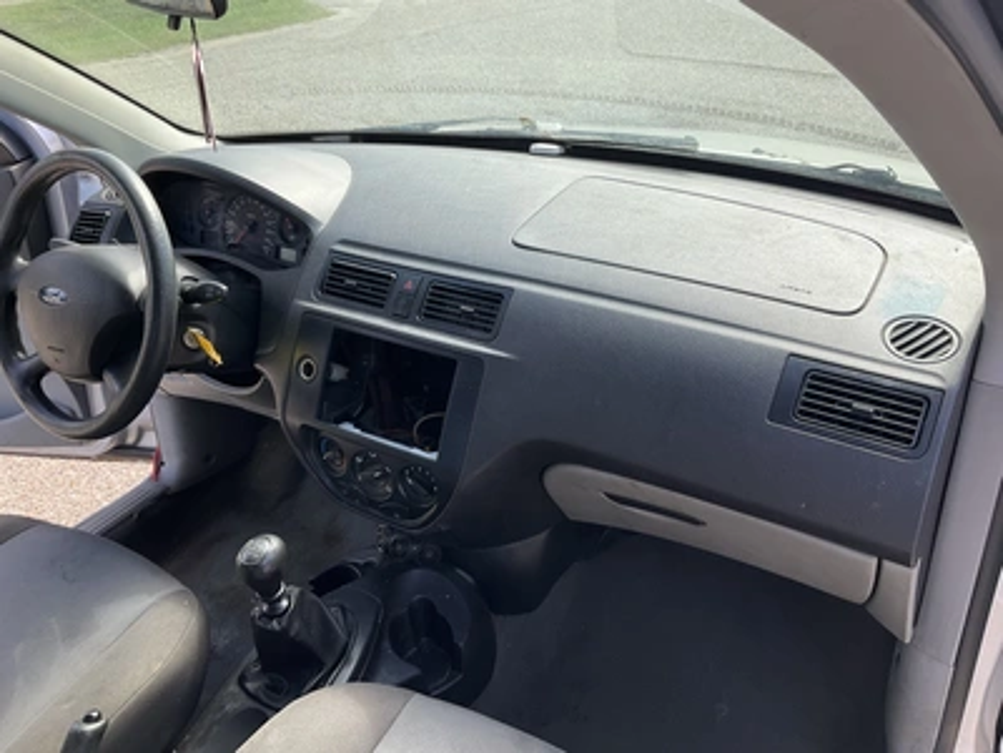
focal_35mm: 29
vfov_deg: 48.2
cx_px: 502
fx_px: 840
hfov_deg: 61.7
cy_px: 376
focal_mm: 3
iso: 25
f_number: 1.8
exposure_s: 1/294
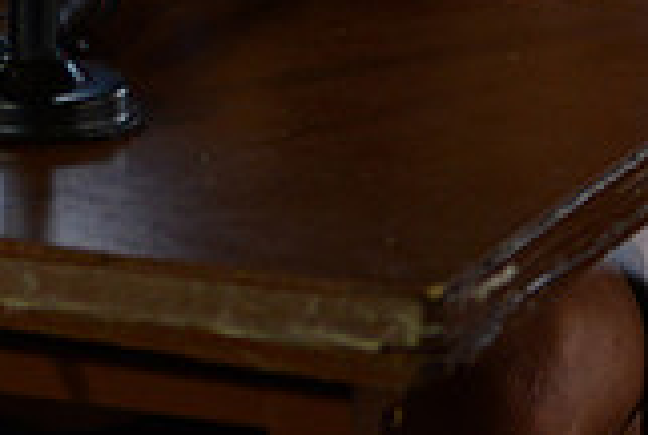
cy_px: -336
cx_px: 161
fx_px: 4544
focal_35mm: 252
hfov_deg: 8.1
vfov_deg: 5.4
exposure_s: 1/200
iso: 1000
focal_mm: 70
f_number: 2.8
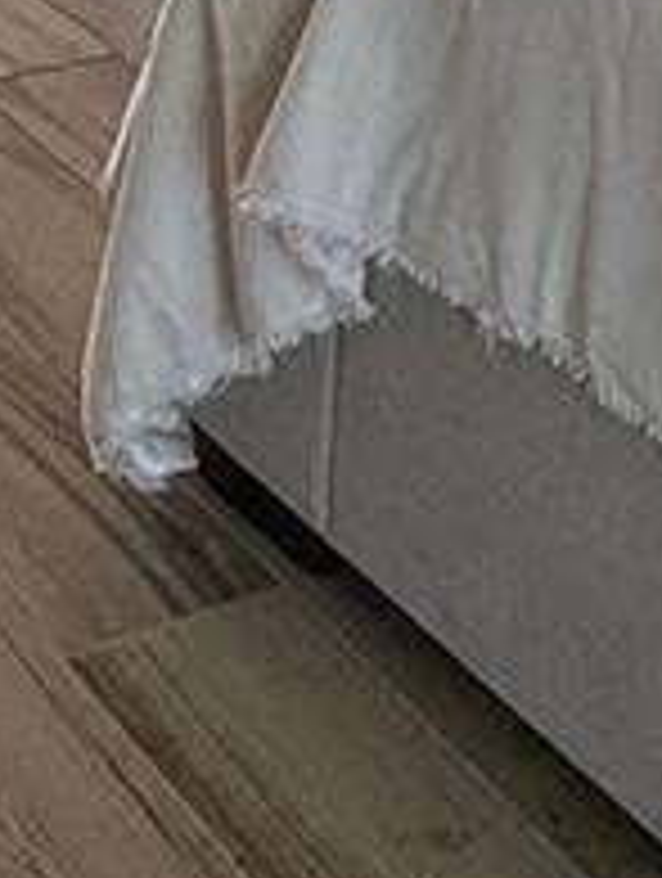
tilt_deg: -4.1
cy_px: -675
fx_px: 2186
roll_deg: -2.4
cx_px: -554
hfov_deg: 14.9
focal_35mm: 86
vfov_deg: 18.2
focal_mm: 2.22
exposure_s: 1/126
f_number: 2.2
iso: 64
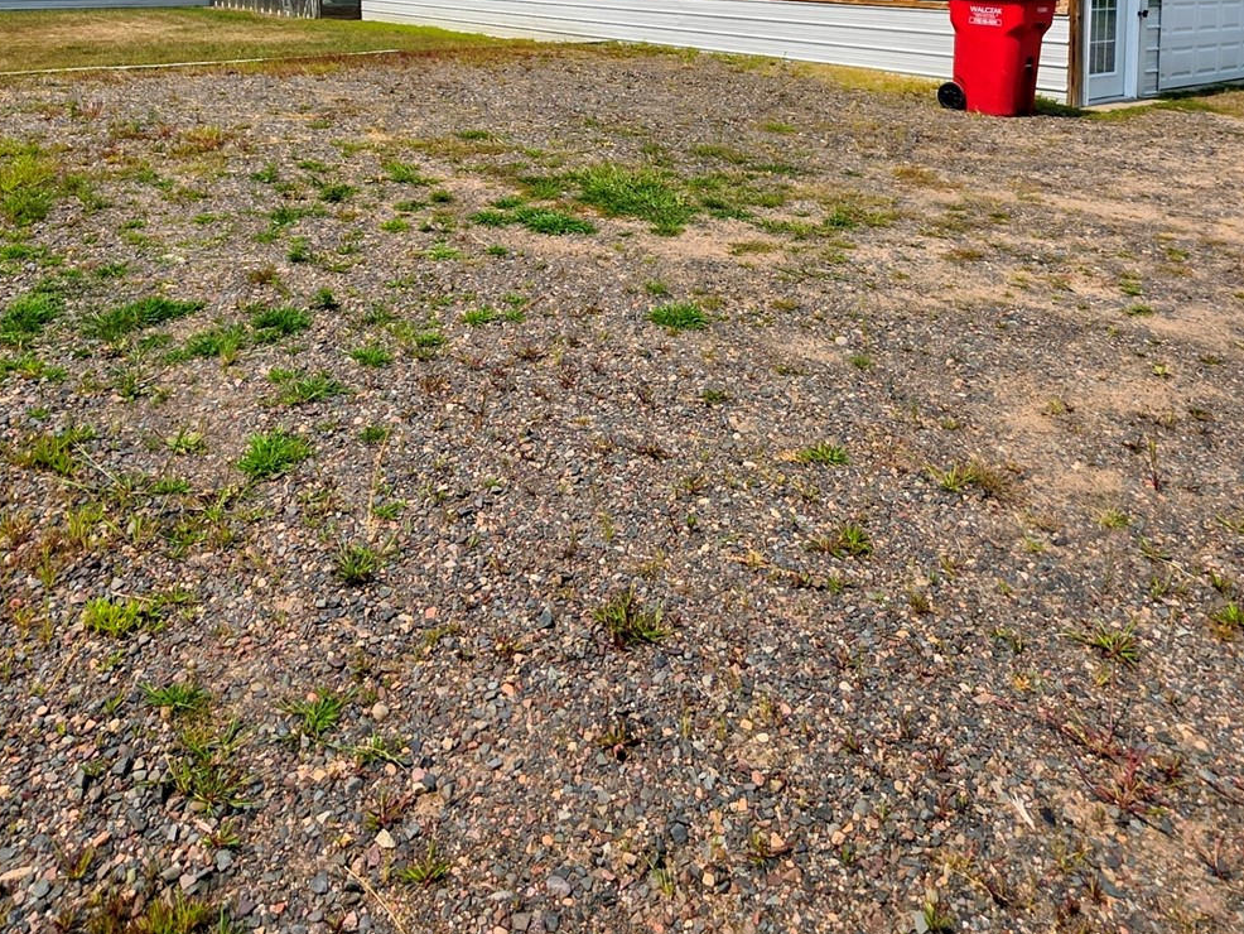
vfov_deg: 44.5
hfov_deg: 65.2
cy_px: 21
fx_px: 971
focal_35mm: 27
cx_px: 566
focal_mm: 2.2
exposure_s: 1/3168
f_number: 1.9
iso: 40
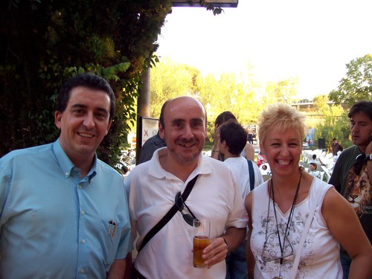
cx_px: 186
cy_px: 140
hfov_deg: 51.4
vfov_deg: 39.7
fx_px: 387
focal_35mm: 36
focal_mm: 6
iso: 80
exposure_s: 1/69.7
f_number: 2.7
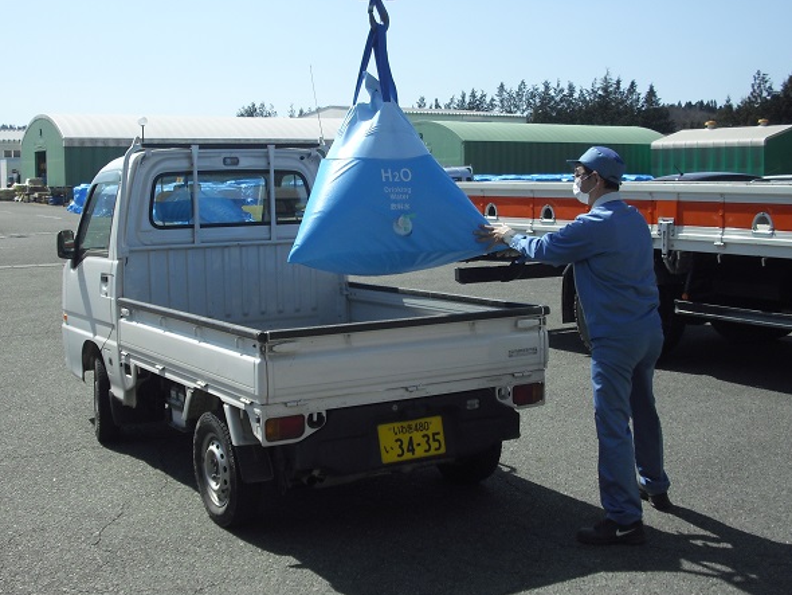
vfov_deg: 30.9
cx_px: 399
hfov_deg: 40.4
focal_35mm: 47
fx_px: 1076
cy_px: 251
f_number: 8
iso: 100
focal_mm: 6.2
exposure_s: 1/200
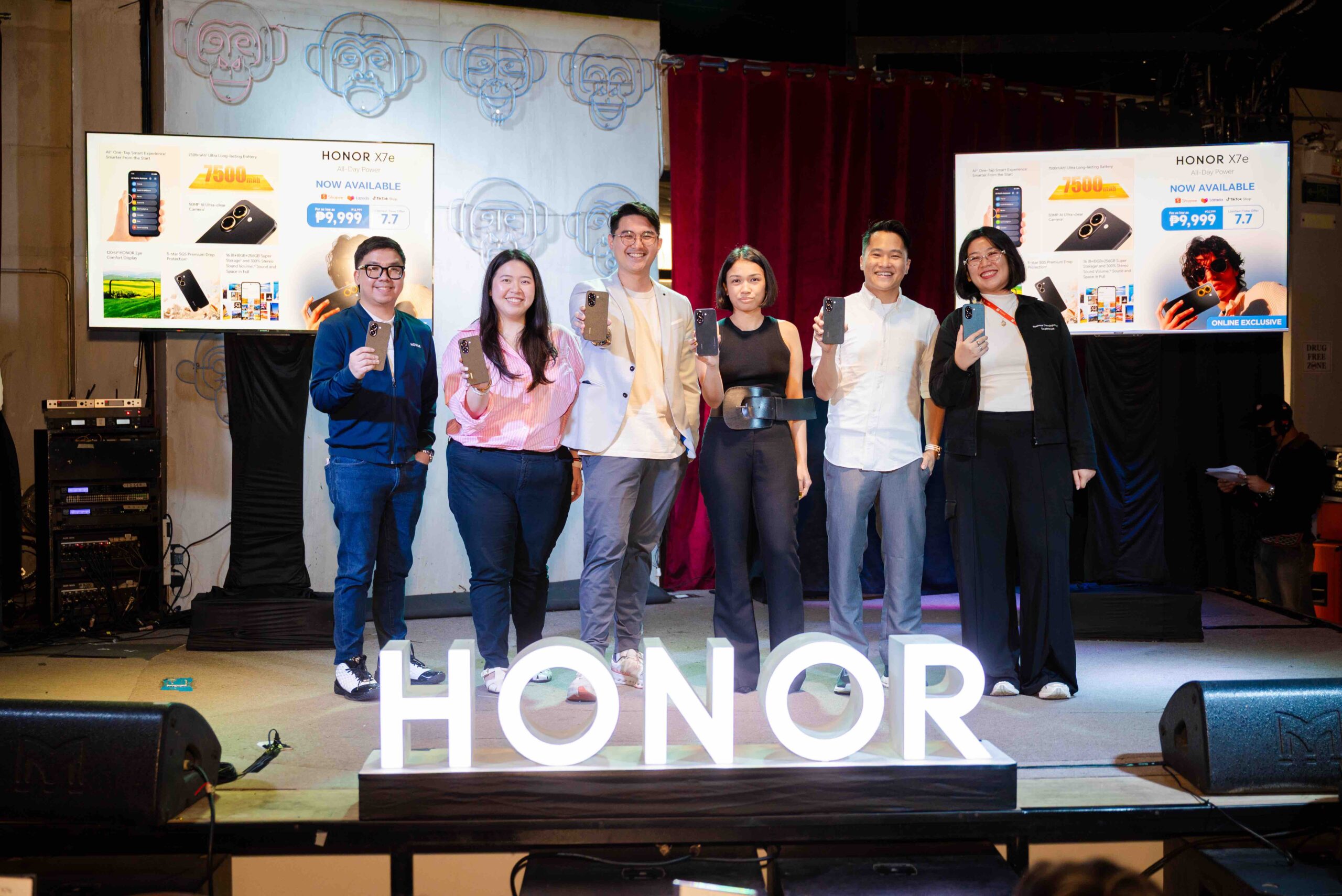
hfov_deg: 45.4
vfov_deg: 31.2
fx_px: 1603
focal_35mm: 43
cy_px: 448
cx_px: 671
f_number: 2.8
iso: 640
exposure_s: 1/200
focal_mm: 43
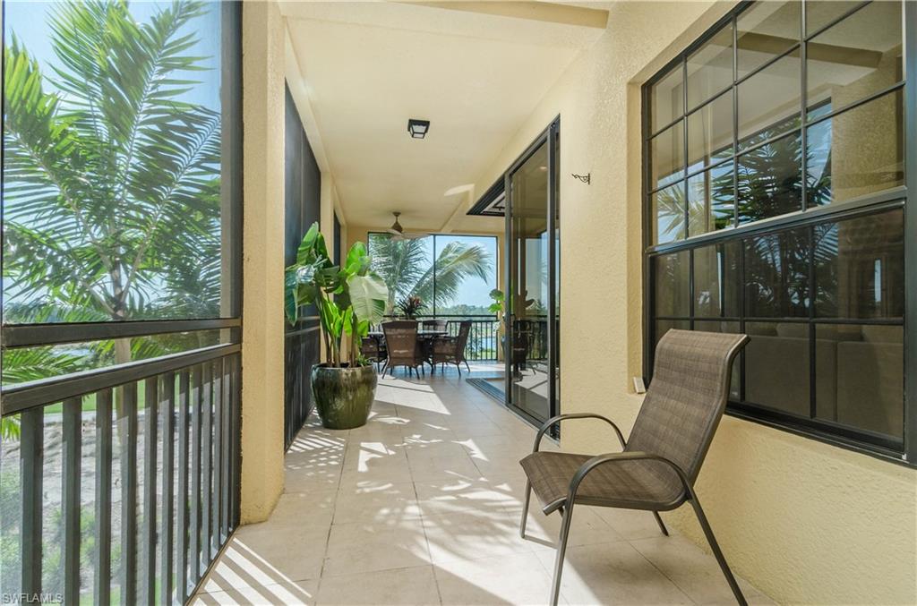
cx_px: 458
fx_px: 419
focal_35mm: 16
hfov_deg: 95.1
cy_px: 303
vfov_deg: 71.7
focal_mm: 11
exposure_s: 1/30
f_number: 9
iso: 200
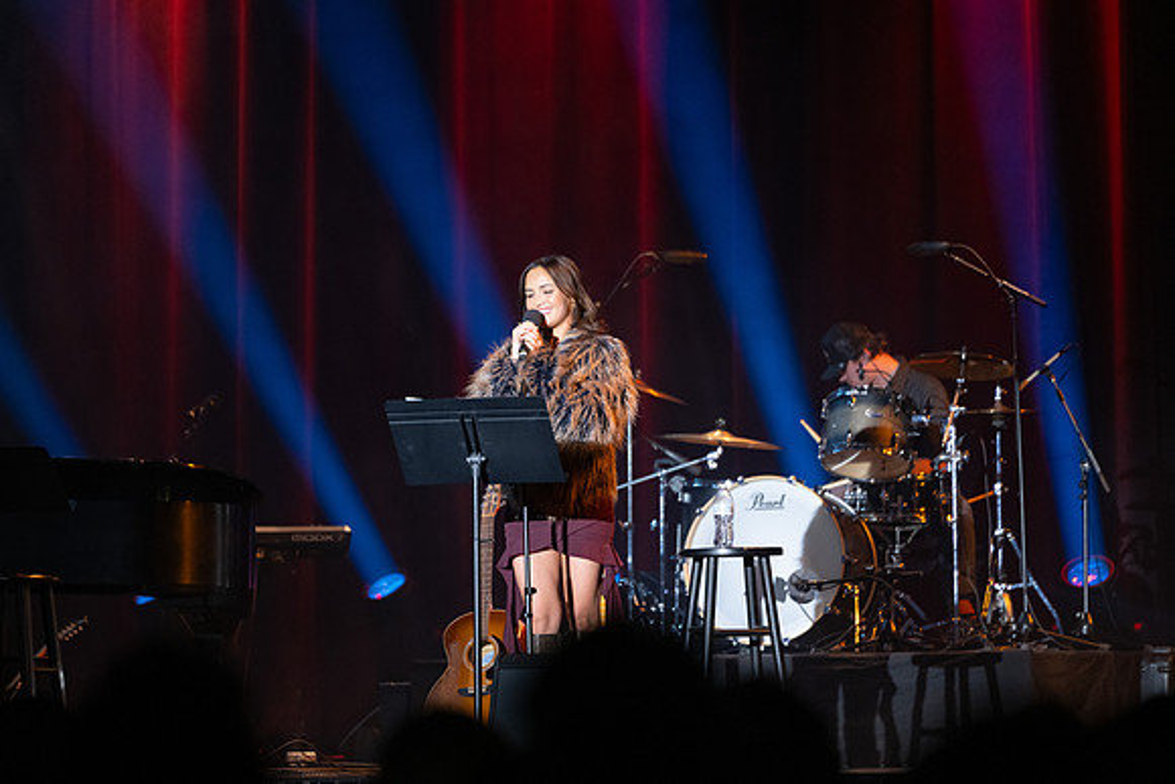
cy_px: 392
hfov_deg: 11.4
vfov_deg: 7.6
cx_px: 588
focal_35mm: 180
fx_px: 5876
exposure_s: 1/200
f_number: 2.8
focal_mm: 180
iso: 3200
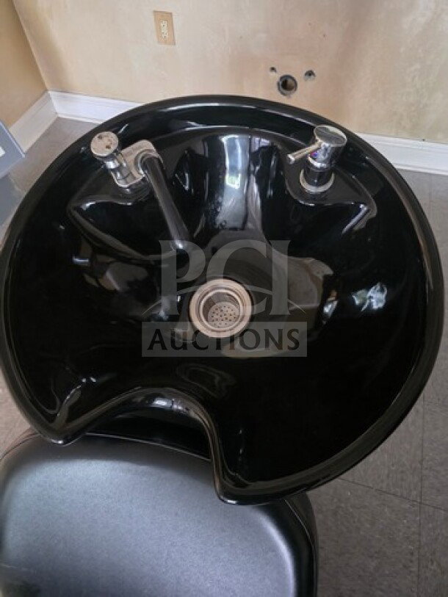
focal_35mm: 23
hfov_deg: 58.9
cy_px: 298
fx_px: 397
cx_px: 224
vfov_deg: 73.9
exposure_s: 1/15
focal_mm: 6.3
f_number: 1.7
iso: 3200
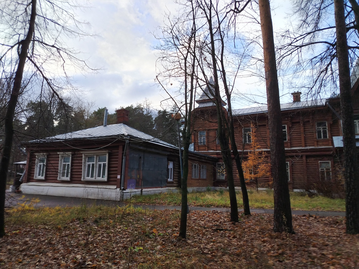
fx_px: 249
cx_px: 180
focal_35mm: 24
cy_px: 134
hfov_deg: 71.6
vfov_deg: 56.8
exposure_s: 1/497
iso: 100
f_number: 1.75
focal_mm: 5.25
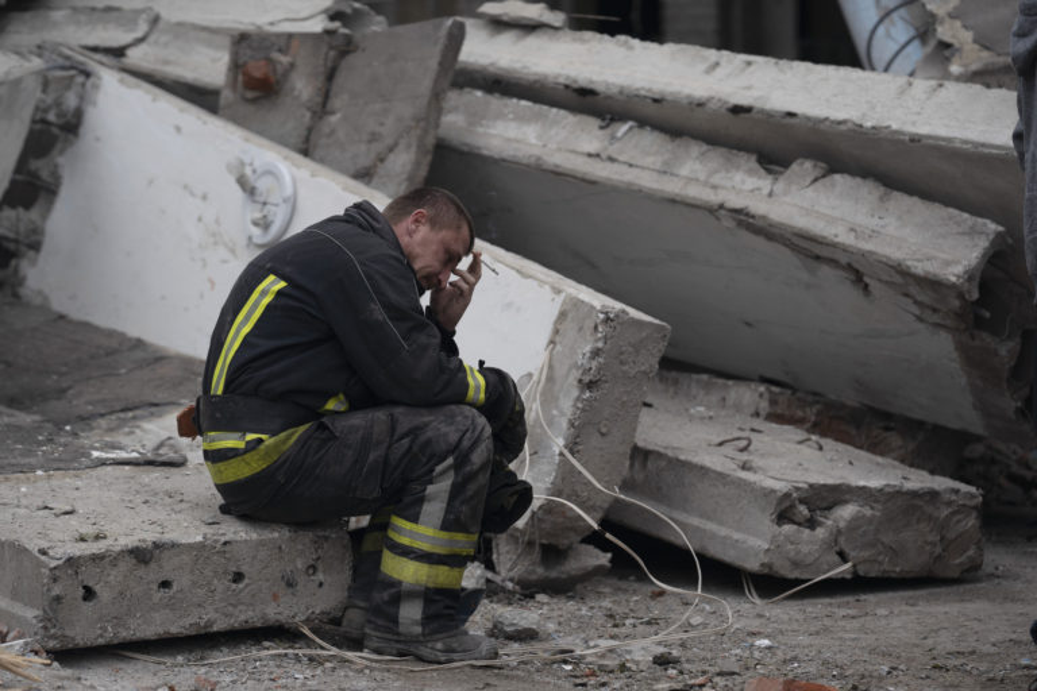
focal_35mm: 135
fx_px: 3888
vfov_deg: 10.2
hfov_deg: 15.2
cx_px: 518
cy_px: 346
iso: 400
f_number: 3.2
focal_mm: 135
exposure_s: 1/3200
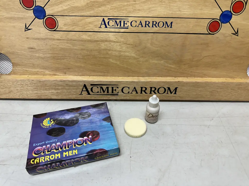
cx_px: 124
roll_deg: -0.6
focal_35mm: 24
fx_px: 173
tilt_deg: -40.2
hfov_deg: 71.6
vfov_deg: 56.8
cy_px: 93
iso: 100
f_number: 1.78
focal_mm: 6.86
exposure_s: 1/100
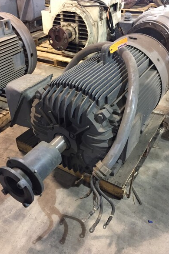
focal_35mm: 31
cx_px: 83
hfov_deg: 42.3
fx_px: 218
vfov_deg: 60.3
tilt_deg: -37.5
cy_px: 128
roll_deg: +0.3
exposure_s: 1/15
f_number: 2.2
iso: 250
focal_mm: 4.15
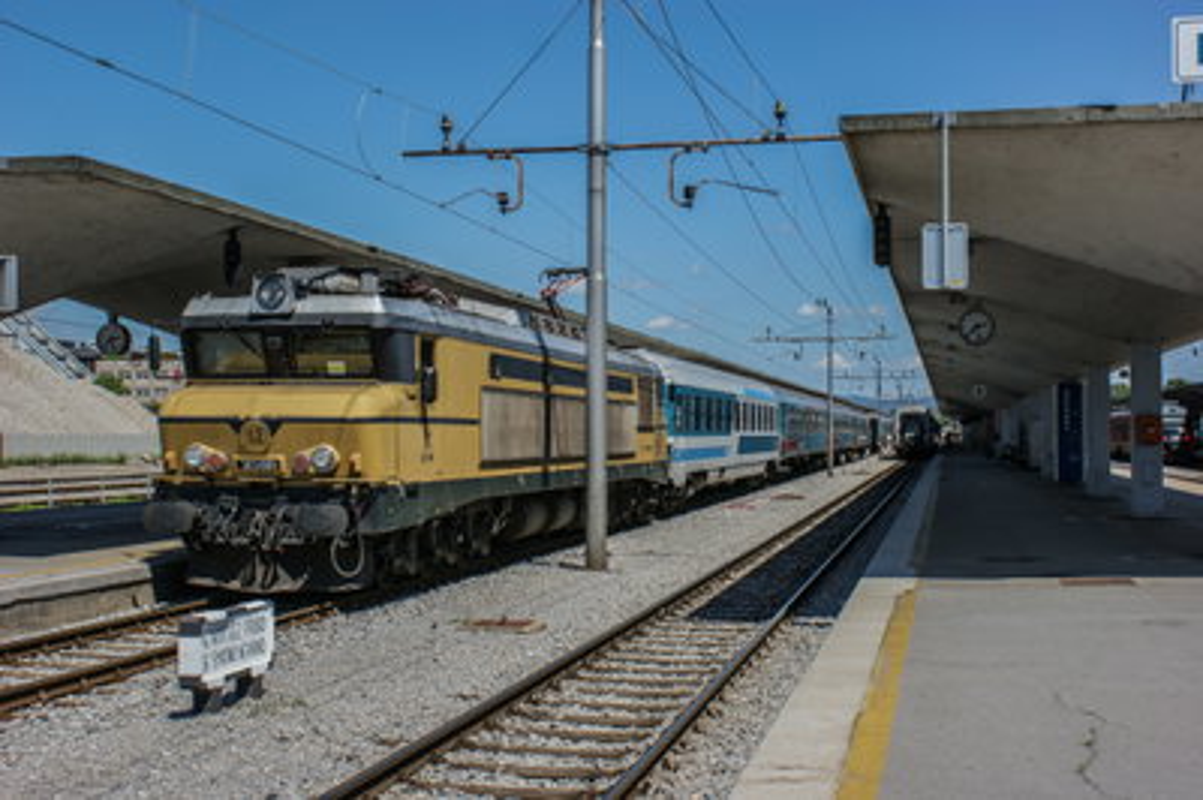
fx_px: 1502
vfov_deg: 29.8
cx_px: 602
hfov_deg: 43.6
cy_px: 400
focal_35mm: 45
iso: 100
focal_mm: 30
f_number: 8
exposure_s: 1/320
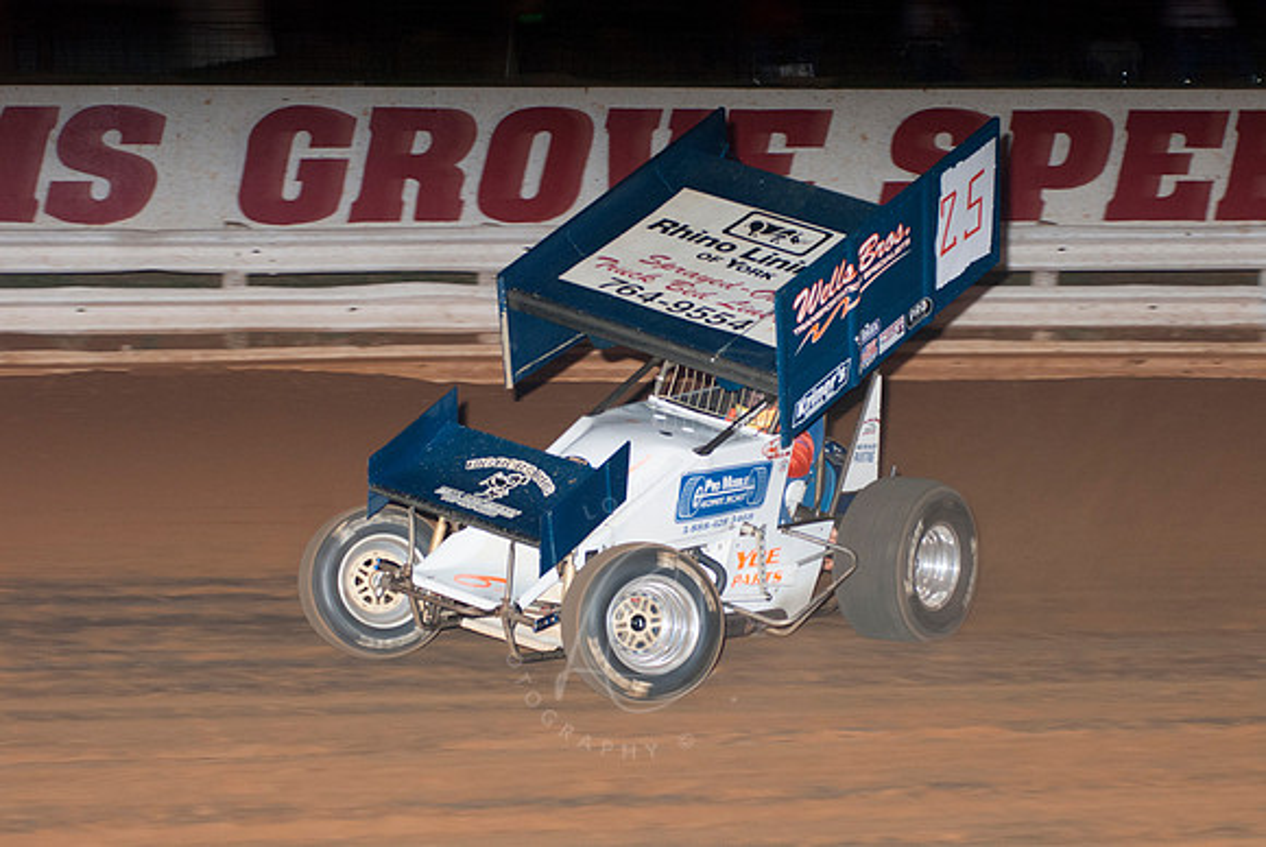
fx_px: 4224
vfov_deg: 11.4
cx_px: 633
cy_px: 424
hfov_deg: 17.0
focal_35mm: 120
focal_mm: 80
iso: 400
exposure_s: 1/400
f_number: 4
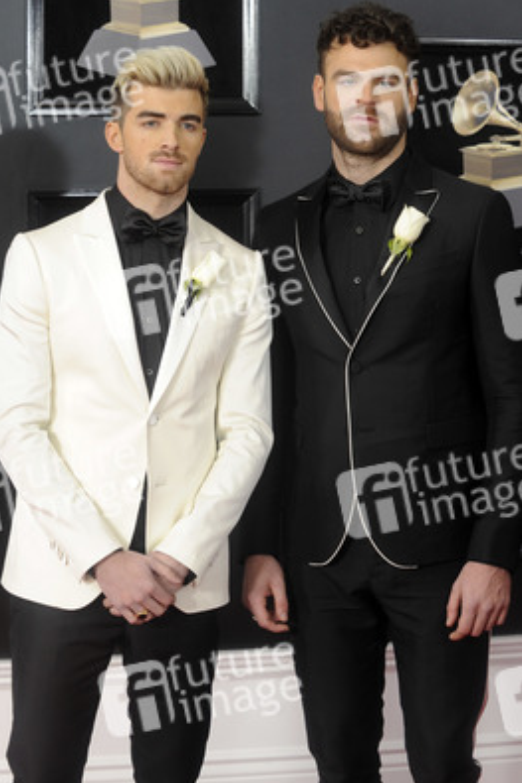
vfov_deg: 25.1
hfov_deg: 16.8
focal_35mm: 81
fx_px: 1763
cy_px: 392
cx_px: 259
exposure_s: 1/250
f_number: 5.6
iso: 1600
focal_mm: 80
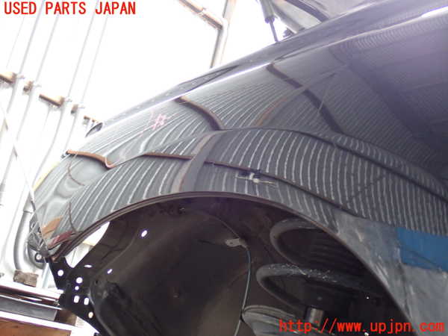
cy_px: 168
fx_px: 608
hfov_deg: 40.4
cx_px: 224
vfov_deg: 30.9
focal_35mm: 47
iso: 640
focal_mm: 8.4
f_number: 3.1
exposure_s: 1/50
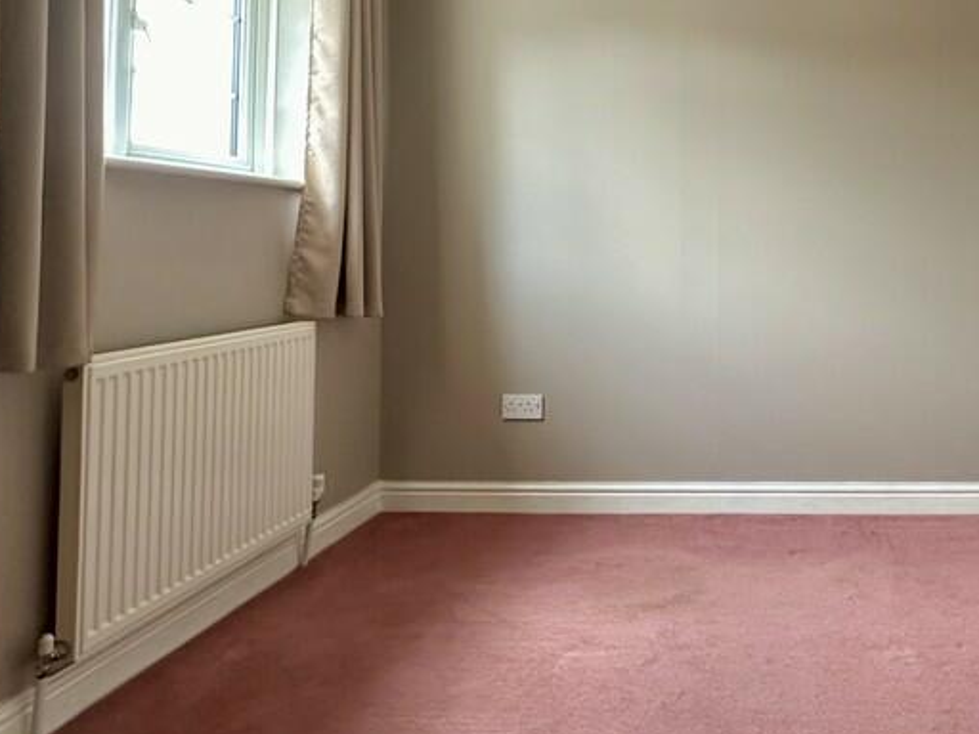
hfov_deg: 59.1
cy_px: 210
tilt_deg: +1.8
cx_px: 767
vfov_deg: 48.4
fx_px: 792
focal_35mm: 28
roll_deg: +1.1
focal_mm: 2.22
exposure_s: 1/60
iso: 400
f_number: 2.2
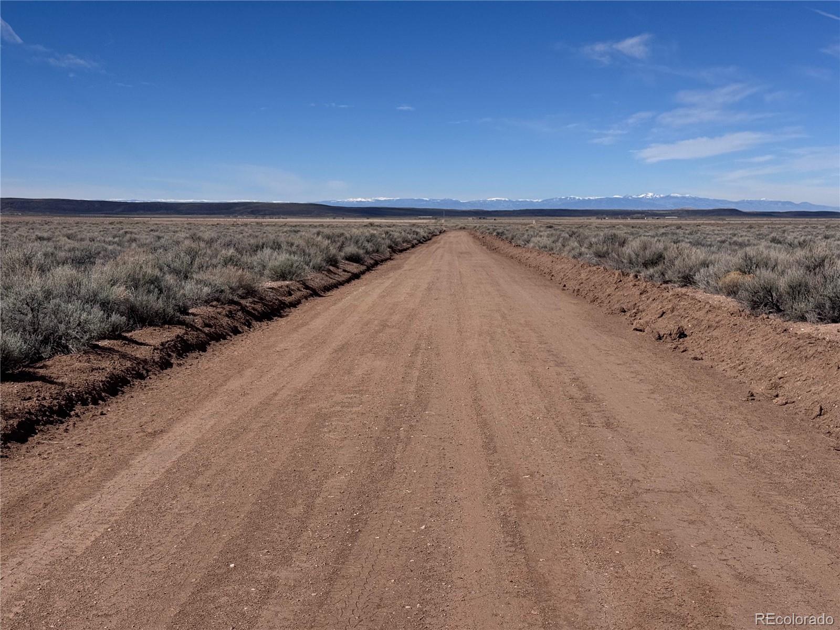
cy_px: 315
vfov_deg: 30.3
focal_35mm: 48
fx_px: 1165
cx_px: 420
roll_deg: +0.2
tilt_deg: -6.8
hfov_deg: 39.7
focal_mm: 6.76
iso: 64
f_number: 1.78
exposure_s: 1/9009
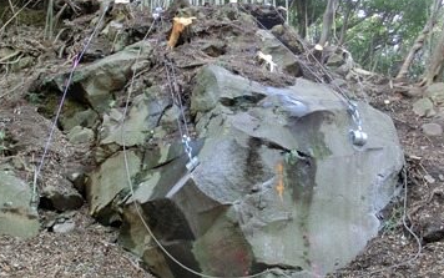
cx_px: 223
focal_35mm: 32
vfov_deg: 39.4
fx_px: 387
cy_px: 156
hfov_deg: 59.6
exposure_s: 1/100
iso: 100
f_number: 3
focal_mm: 4.24
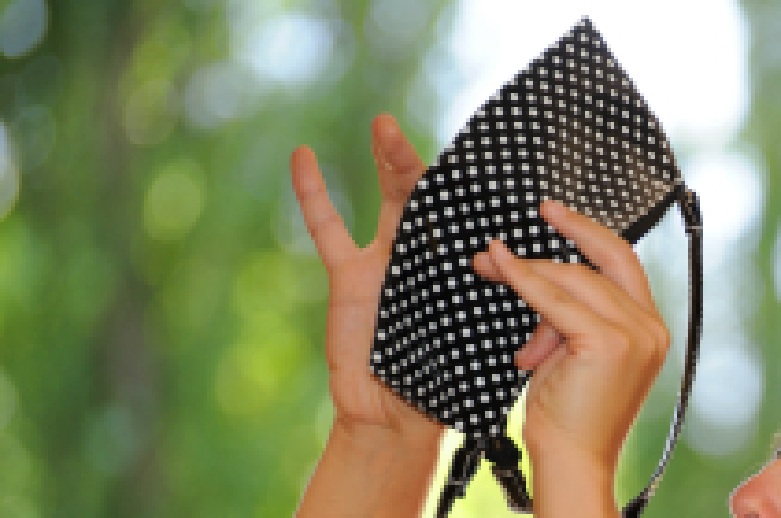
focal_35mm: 403
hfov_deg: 5.1
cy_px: 433
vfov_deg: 3.4
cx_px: 761
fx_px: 8729
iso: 200
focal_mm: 200
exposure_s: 1/160
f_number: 5.3
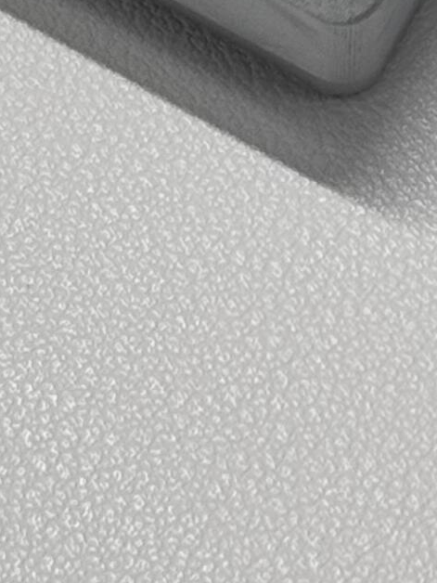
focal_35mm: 308
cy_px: -1006
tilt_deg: -54.6
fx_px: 5184
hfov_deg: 4.8
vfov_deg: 6.1
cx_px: -127
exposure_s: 1/169
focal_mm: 6.76
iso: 64
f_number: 1.78
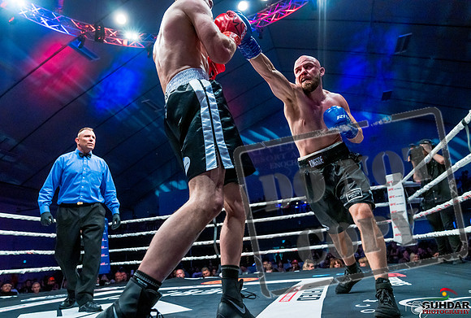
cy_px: 164
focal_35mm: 25
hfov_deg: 71.5
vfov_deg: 51.8
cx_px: 226
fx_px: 327
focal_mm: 24
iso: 4000
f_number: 4
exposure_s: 1/1000
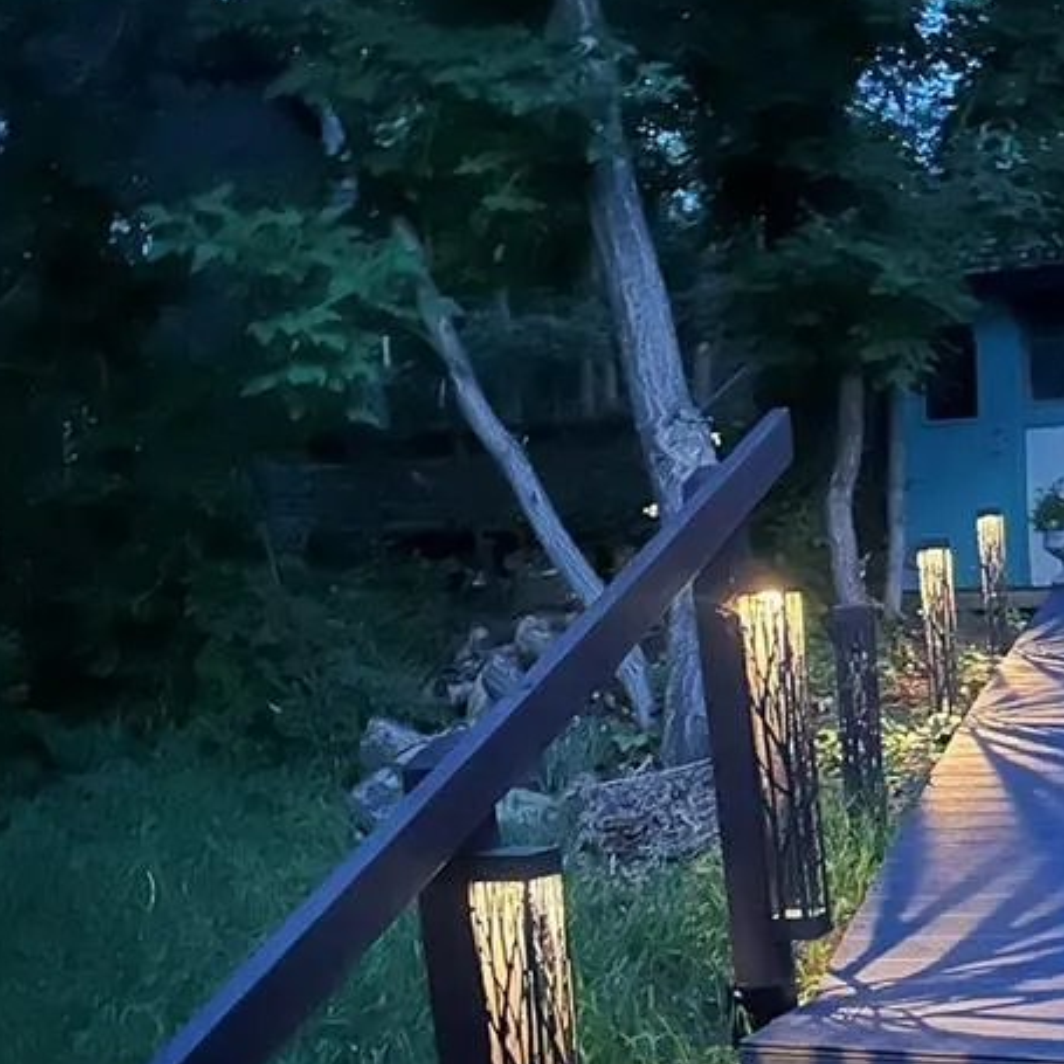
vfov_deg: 29.3
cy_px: 959
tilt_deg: -10.9
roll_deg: +2.1
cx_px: 851
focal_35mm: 56
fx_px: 1947
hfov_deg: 29.8
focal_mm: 6.86
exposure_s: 1/9
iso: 3200
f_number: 1.78
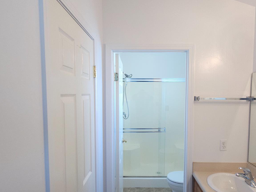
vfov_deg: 74.3
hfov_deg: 90.9
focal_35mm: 17
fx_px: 126
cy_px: 110
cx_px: 138
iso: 125
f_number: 2.2
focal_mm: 2.2
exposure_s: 1/30
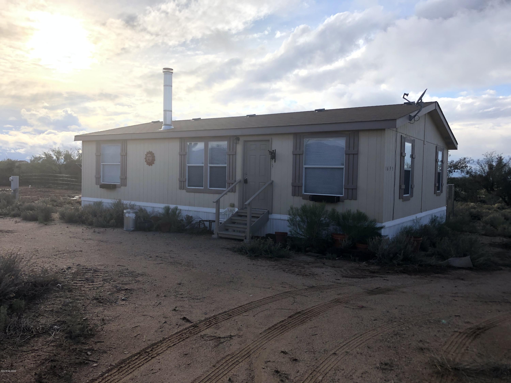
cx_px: 256
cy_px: 192
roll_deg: -1.4
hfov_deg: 63.4
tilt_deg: -0.9
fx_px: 413
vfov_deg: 49.7
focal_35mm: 28
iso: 20
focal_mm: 3.99
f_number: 1.8
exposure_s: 1/2404
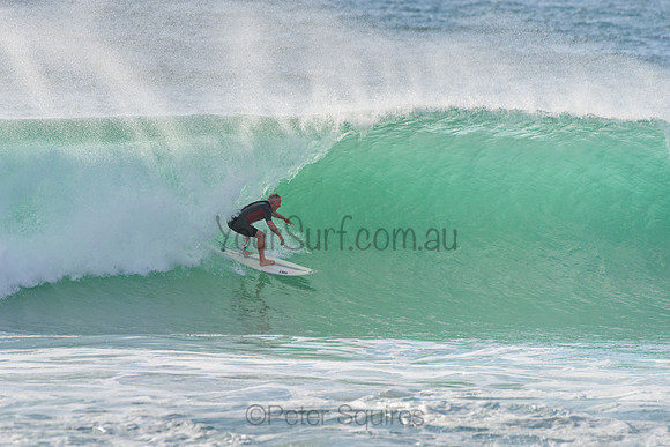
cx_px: 260
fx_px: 11397
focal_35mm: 612
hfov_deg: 3.4
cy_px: 219
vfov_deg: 2.2
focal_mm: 500
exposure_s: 1/2000
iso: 250
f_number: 5.6
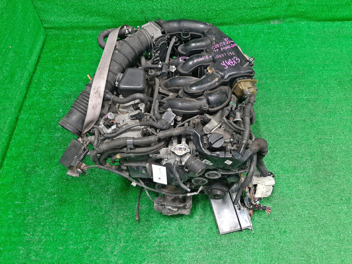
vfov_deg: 53.1
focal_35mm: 26
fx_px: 264
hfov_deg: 67.3
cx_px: 176
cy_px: 132
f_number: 1.7
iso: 165
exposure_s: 1/50
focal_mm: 3.93
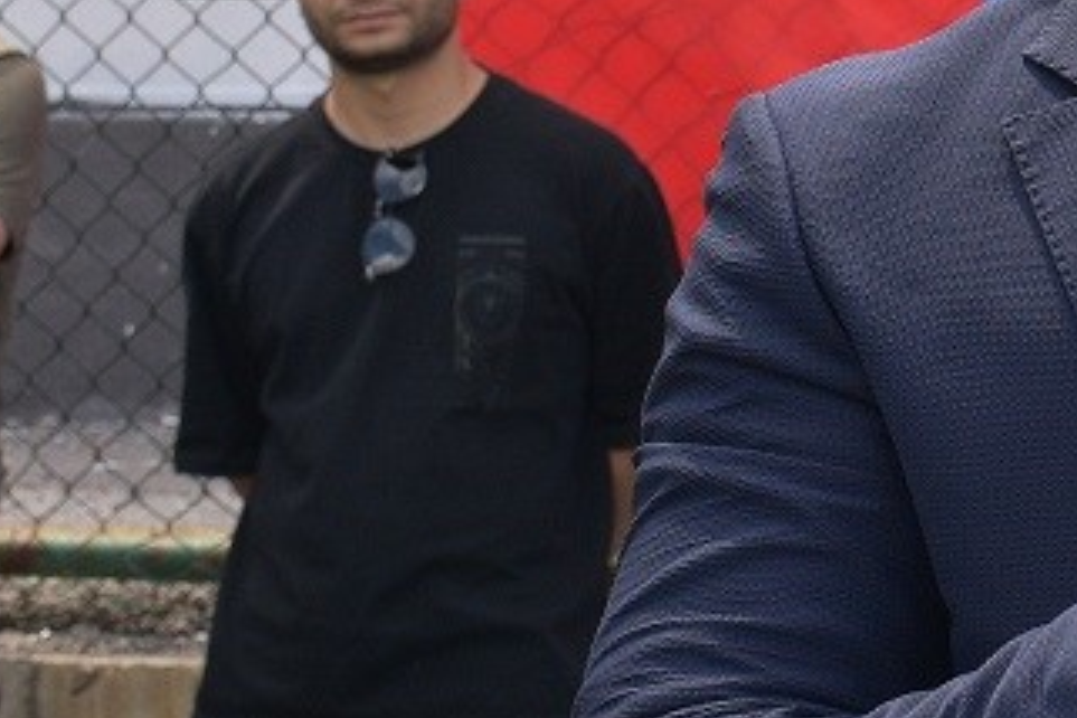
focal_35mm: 168
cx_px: 1406
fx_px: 5026
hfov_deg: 11.9
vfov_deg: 8.2
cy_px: 174
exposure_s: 1/500
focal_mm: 32
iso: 640
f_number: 8
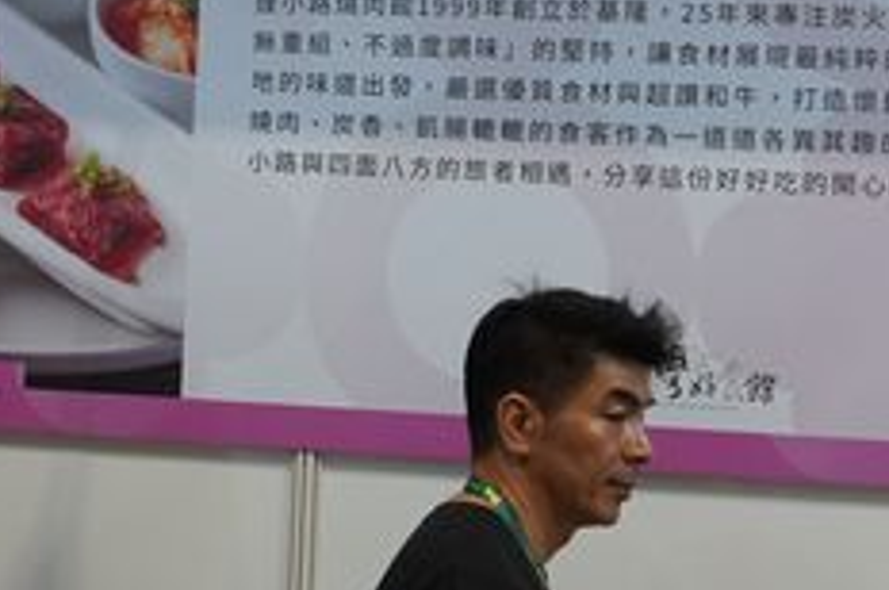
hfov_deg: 13.7
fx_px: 3576
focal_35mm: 145
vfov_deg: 9.4
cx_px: -238
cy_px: -19
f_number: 4
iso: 1600
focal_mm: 28
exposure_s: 1/160
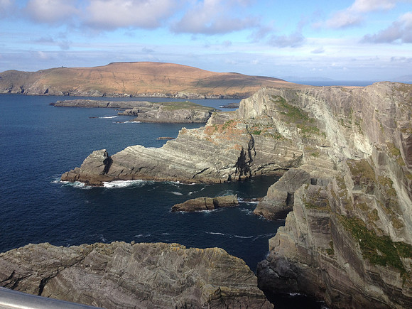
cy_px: 154
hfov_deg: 52.6
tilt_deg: -11.5
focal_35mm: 35
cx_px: 206
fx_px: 417
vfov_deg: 40.7
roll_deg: +0.0
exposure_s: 1/1255
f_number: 2.4
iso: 50
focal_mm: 4.28
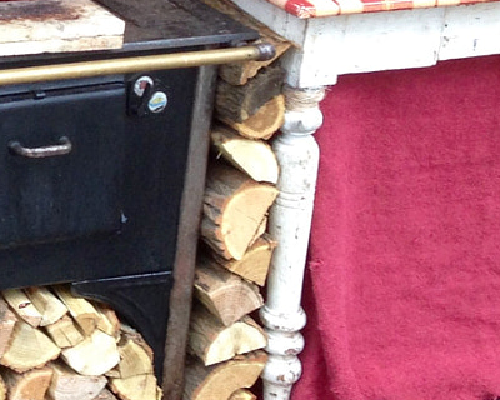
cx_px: -365
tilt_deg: -16.2
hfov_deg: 13.6
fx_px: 1909
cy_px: -45
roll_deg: -0.3
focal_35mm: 129
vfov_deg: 11.8
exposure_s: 1/20
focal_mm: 4.12
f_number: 2.4
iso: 64
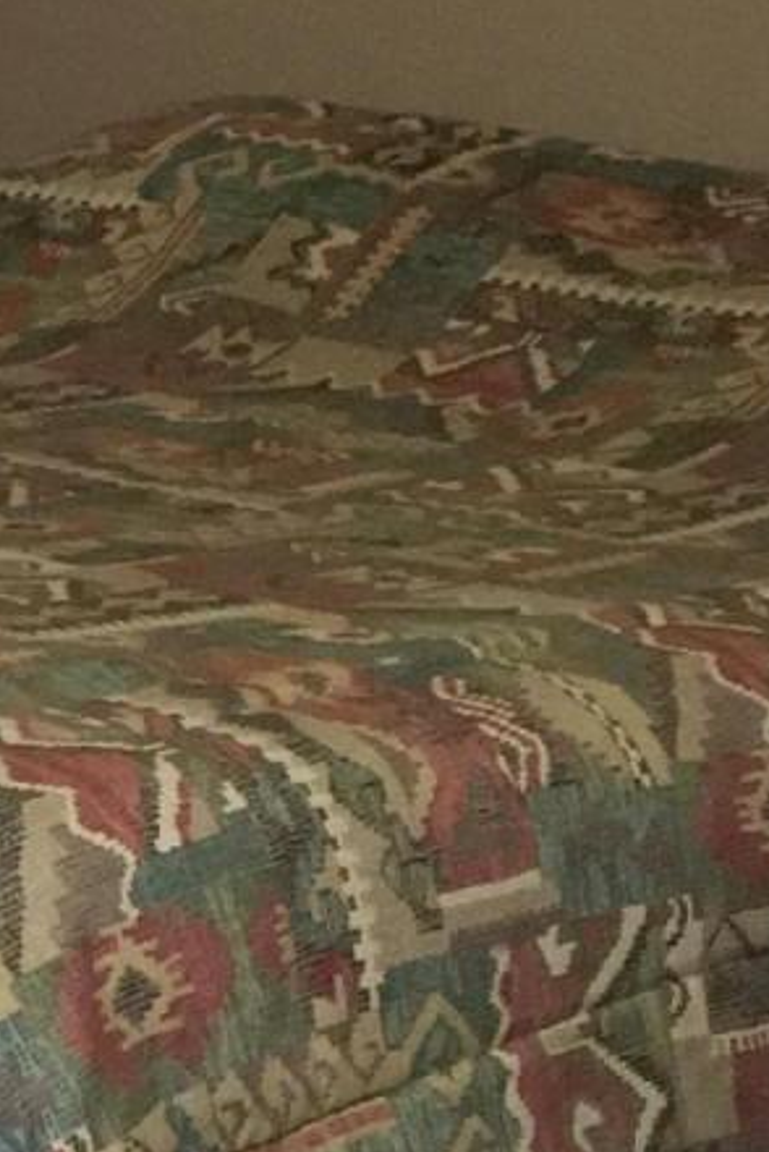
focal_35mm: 137
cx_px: -677
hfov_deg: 9.5
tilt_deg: -14.1
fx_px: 4382
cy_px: 762
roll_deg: -0.6
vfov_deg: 14.9
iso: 250
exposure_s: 1/16
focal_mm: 4.15
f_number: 2.2
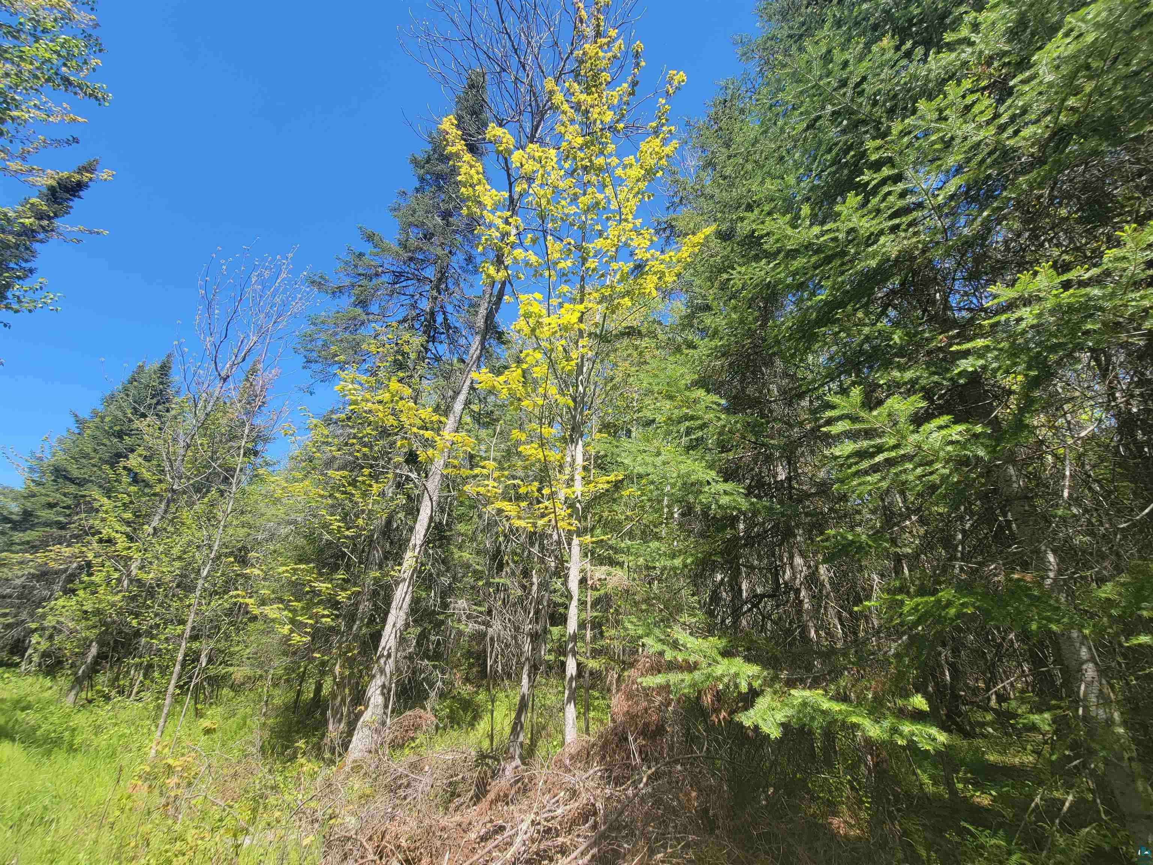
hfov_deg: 106.2
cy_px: 432
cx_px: 576
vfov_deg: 89.9
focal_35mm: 13
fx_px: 433
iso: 50
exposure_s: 1/626
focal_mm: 2.2
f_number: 2.2
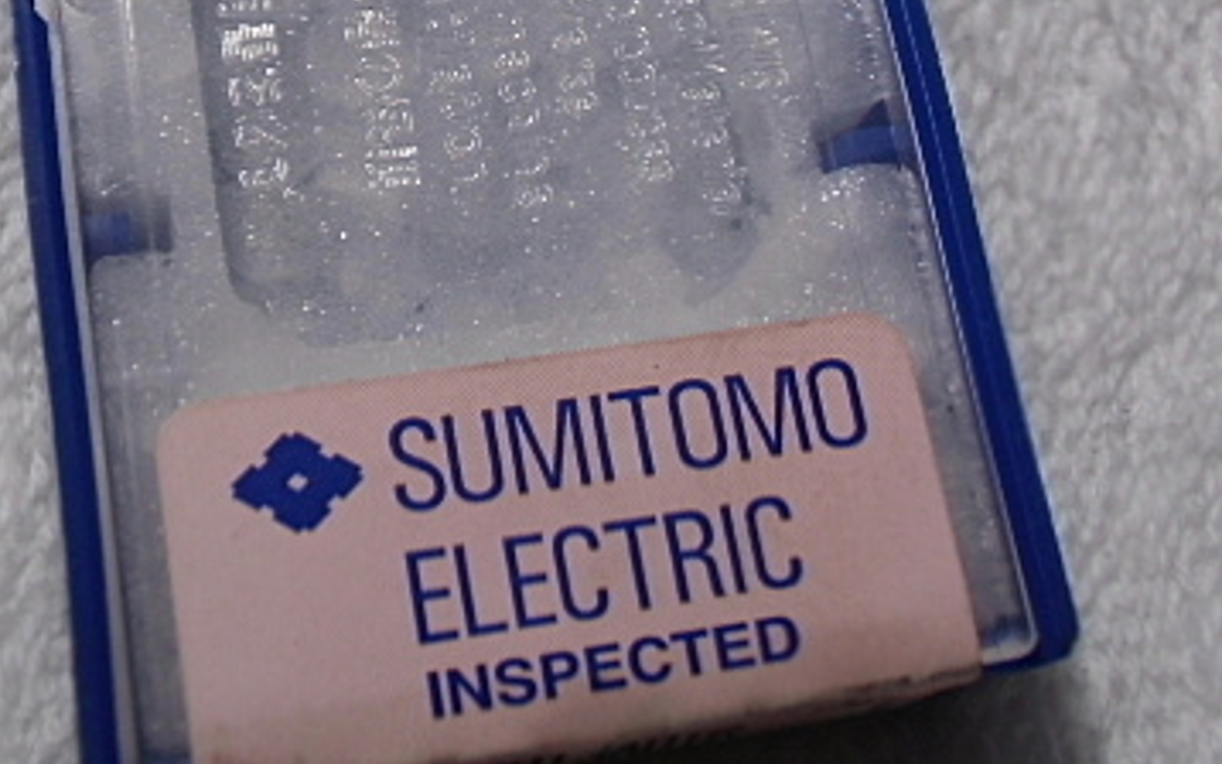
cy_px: 17
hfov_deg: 28.5
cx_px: 457
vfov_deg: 17.7
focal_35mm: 72
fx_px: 2399
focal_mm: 6.67
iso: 200
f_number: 3.9
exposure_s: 1/100
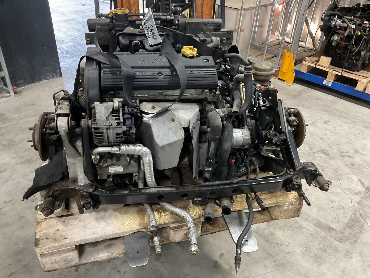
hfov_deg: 61.7
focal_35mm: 29
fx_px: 310
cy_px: 139
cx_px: 185
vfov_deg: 48.2
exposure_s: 1/33
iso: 250
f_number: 1.8
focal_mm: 3
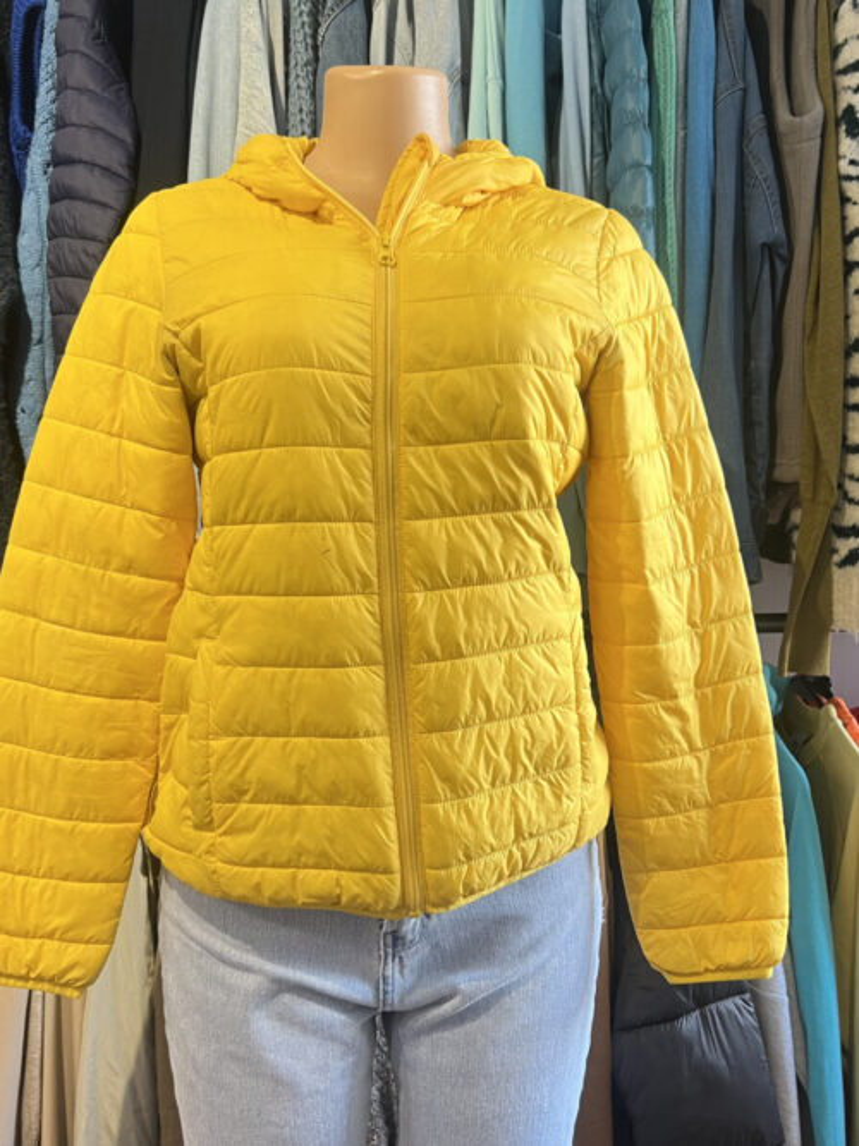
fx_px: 861
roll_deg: +1.7
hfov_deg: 53.0
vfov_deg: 67.3
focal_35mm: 26
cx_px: 430
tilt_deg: -2.8
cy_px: 573
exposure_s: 1/50
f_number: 1.5
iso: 64
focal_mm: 5.7
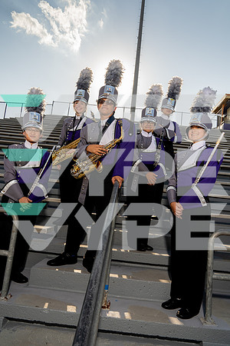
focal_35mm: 24
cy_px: 173
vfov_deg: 73.7
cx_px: 115
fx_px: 230
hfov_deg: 53.1
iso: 100
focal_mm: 24
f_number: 8
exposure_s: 1/250
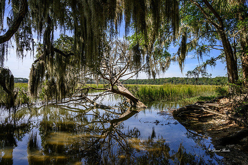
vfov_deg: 51.2
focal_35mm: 25
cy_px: 82
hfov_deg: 71.5
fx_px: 172
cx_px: 124
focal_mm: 25
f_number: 8
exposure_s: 1/200
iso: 100
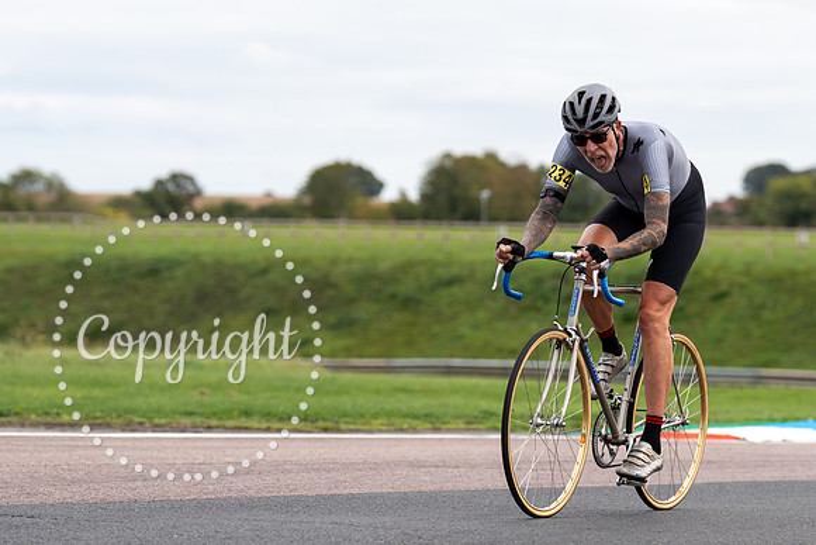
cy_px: 286
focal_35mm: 184
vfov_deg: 7.5
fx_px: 4175
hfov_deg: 11.2
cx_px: 509
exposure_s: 1/1000
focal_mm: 125
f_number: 3.5
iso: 125
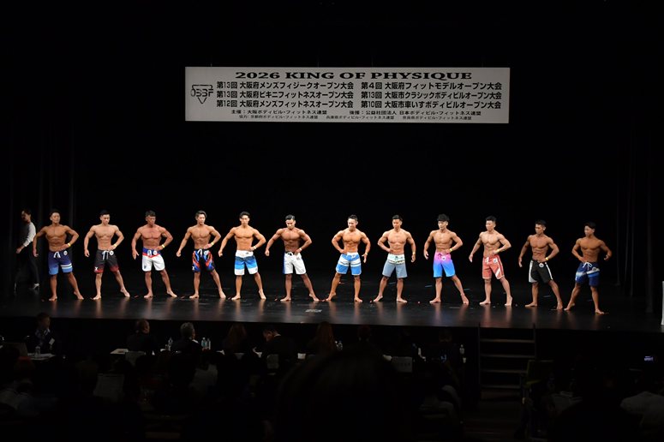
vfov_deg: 20.6
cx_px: 332
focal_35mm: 66
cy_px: 221
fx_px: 1217
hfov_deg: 30.5
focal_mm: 44
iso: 3200
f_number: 5.6
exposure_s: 1/400
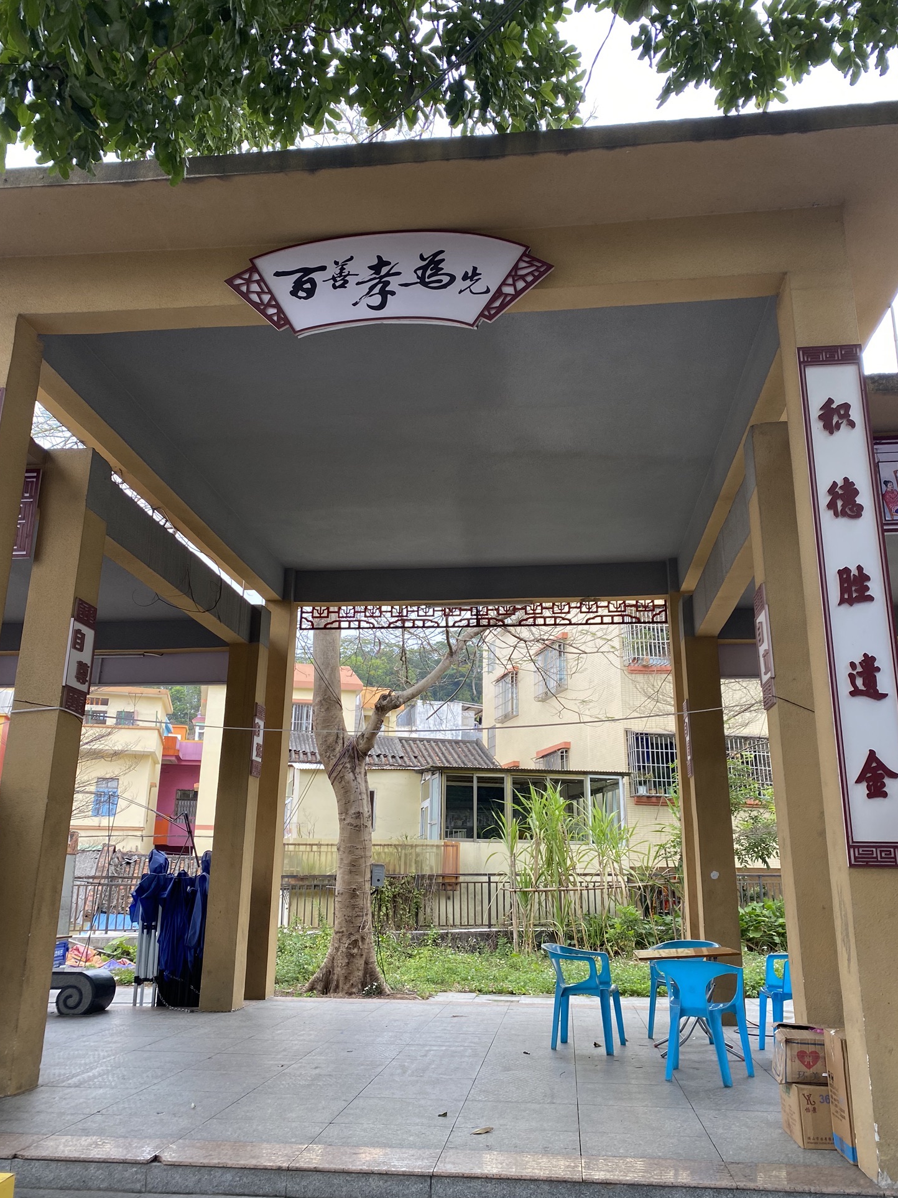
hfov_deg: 51.3
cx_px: 458
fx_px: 934
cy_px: 601
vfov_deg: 65.3
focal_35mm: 27
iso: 32
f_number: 1.8
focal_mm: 4.25
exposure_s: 1/187
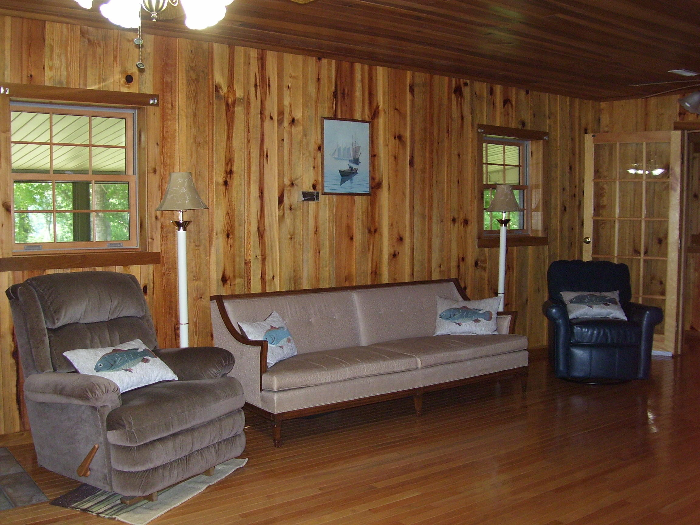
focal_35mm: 36
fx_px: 728
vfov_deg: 39.7
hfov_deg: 51.4
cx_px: 350
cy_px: 262
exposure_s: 1/60
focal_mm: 6
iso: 200
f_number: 2.7
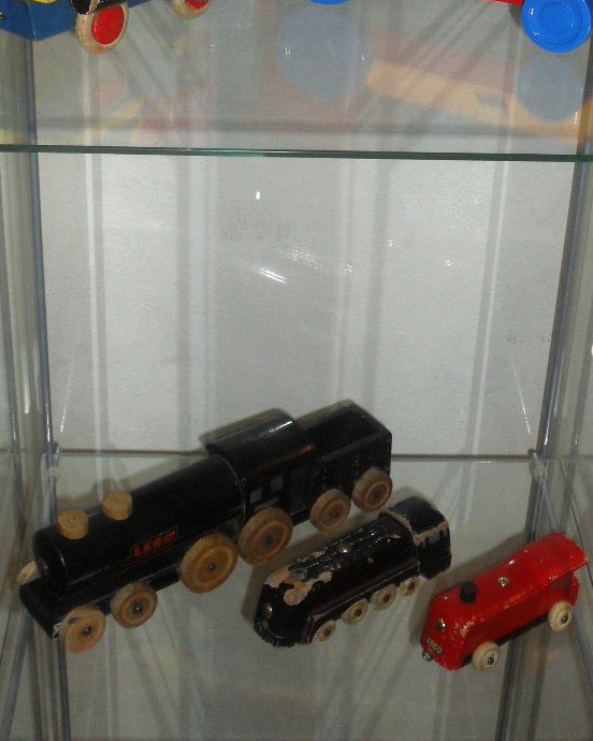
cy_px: 200
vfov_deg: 26.5
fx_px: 1558
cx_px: 336
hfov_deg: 21.5
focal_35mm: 71
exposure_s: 1/45
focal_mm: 8.7
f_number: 3.9
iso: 200
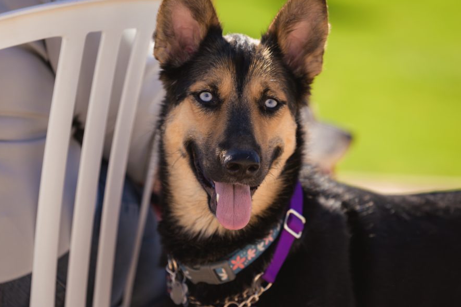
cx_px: 238
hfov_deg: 8.9
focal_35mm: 231
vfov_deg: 5.9
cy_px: 140
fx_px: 2957
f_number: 3.5
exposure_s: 1/1250
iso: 200
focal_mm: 200
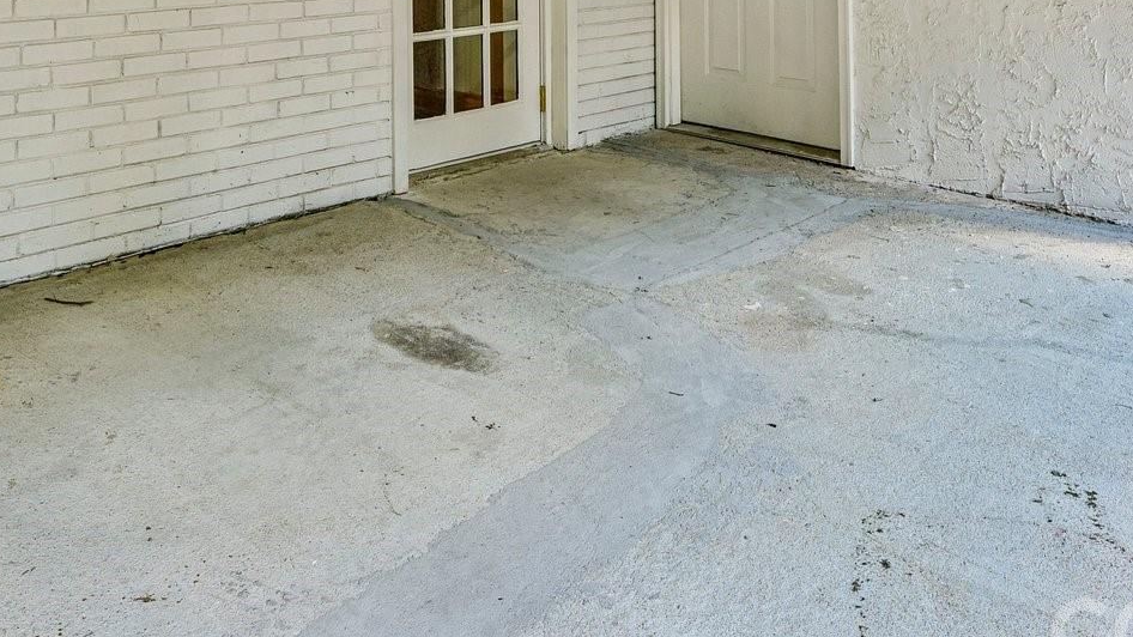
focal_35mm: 35
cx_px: 546
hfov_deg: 56.4
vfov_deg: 29.6
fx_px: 1055
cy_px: -96
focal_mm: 15.5
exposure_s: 1/15
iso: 110
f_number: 8
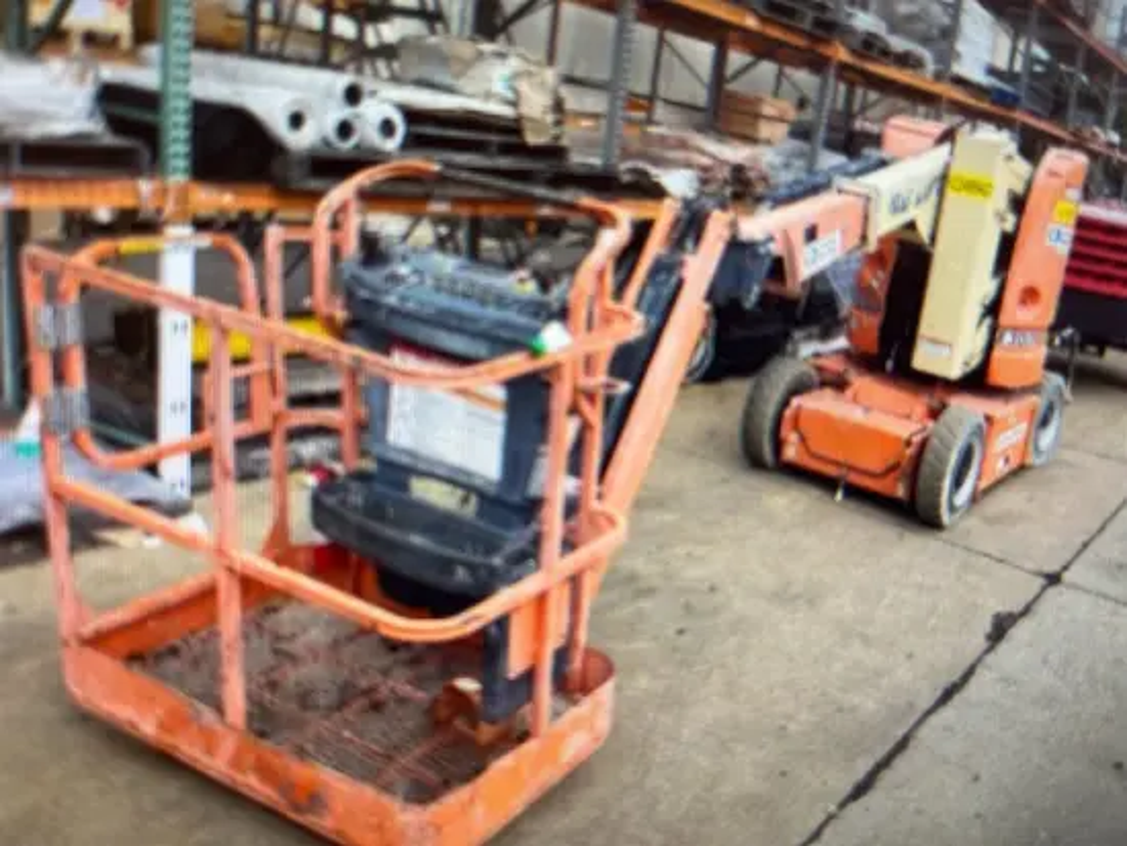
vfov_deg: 53.1
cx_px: 564
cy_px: 423
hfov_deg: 67.3
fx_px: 847
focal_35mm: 26
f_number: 1.6
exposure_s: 1/60
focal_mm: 5.1
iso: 80
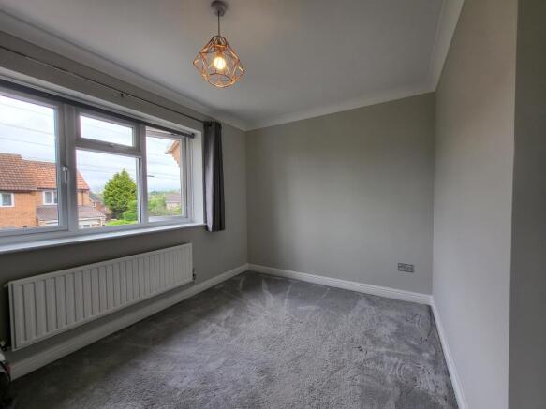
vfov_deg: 89.9
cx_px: 273
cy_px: 204
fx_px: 205
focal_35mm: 13
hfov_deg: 106.2
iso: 40
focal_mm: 1.74
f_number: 2.2
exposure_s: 1/100
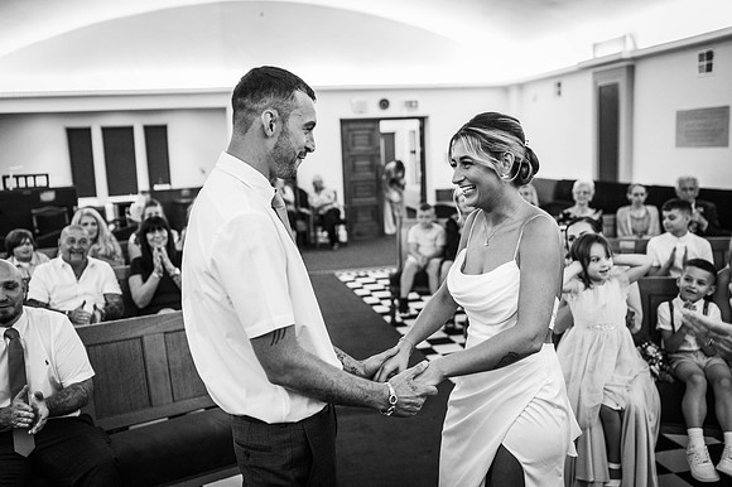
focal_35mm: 35
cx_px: 366
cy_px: 244
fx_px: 711
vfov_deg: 37.8
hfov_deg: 54.5
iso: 3200
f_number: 2.2
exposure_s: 1/200
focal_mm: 35
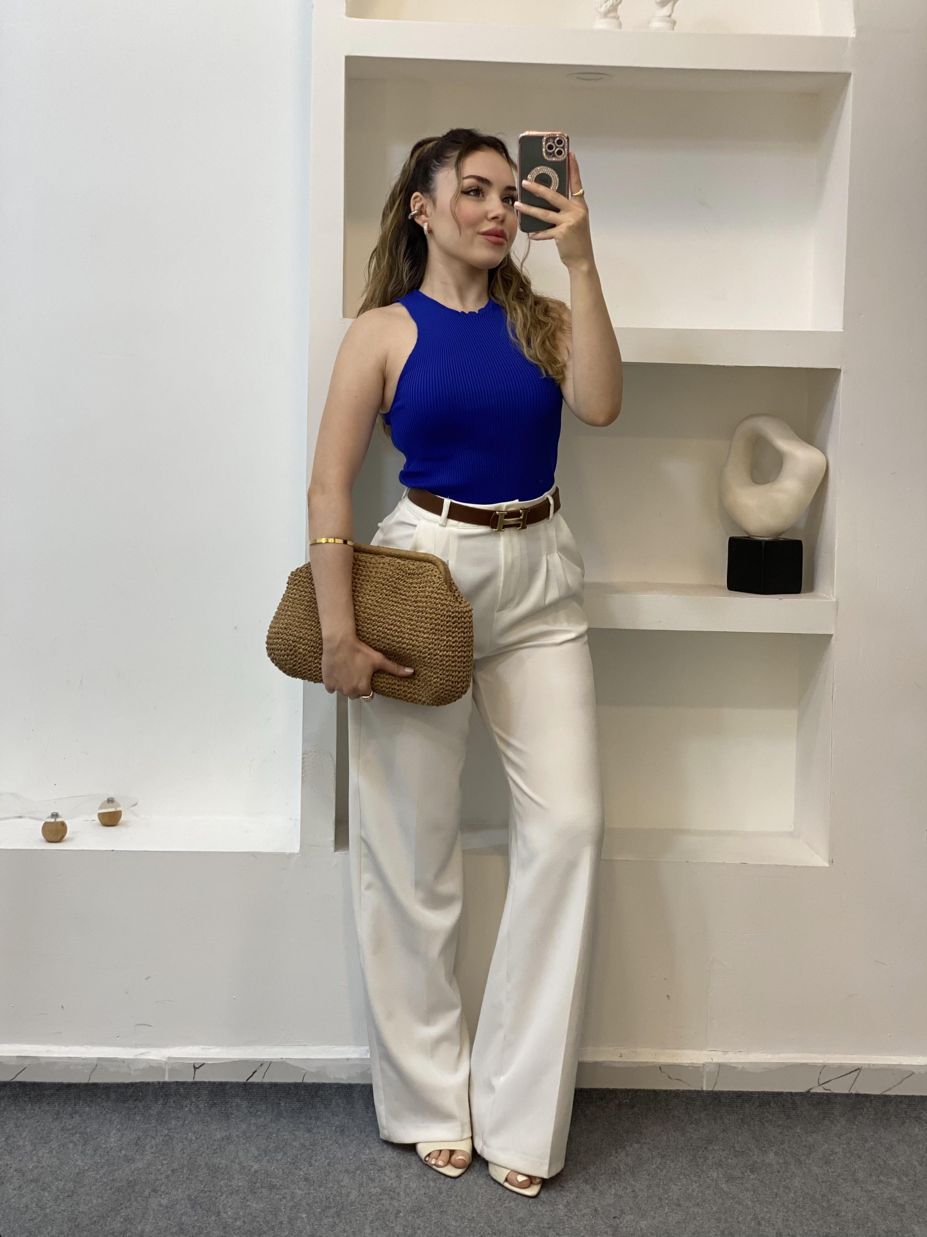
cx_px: 464
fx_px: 1857
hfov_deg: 28.0
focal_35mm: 52
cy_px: 618
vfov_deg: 36.8
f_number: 2
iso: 100
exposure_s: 1/100
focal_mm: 6
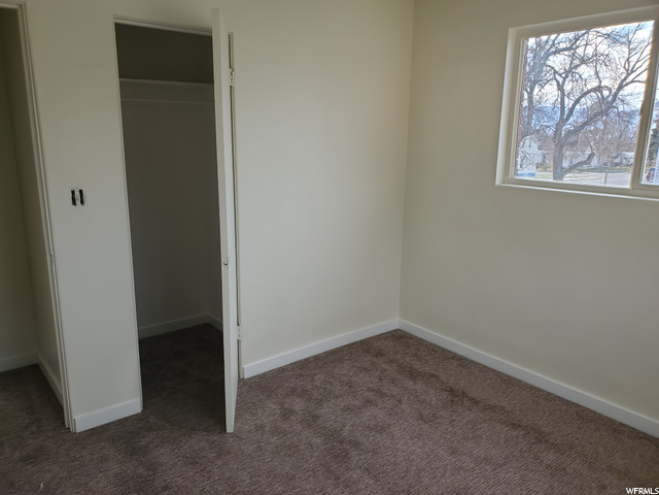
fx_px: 495
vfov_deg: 53.1
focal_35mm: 26
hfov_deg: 67.3
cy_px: 248
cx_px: 330
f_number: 2.4
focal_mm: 4.3
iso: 64
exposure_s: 1/120
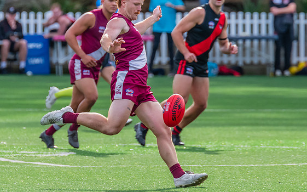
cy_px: 83
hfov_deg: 2.2
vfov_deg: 1.4
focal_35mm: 937
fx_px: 7836
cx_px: 123
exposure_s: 1/1250
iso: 800
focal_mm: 420
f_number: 7.1
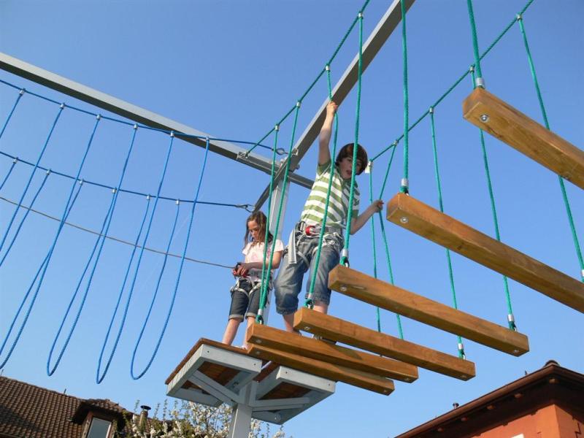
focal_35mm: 35
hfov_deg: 52.6
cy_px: 219
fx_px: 590
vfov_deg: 40.7
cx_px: 292
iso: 100
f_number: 4
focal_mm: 7.4
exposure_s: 1/640
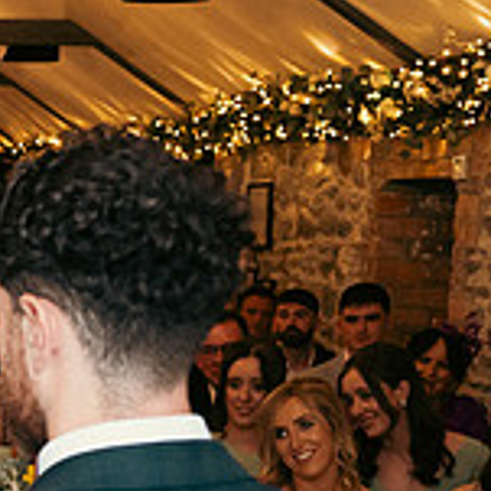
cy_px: 437
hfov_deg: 13.0
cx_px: -393
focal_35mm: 121
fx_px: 1942
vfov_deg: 14.3
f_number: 3.5
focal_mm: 25
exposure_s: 1/160
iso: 1250
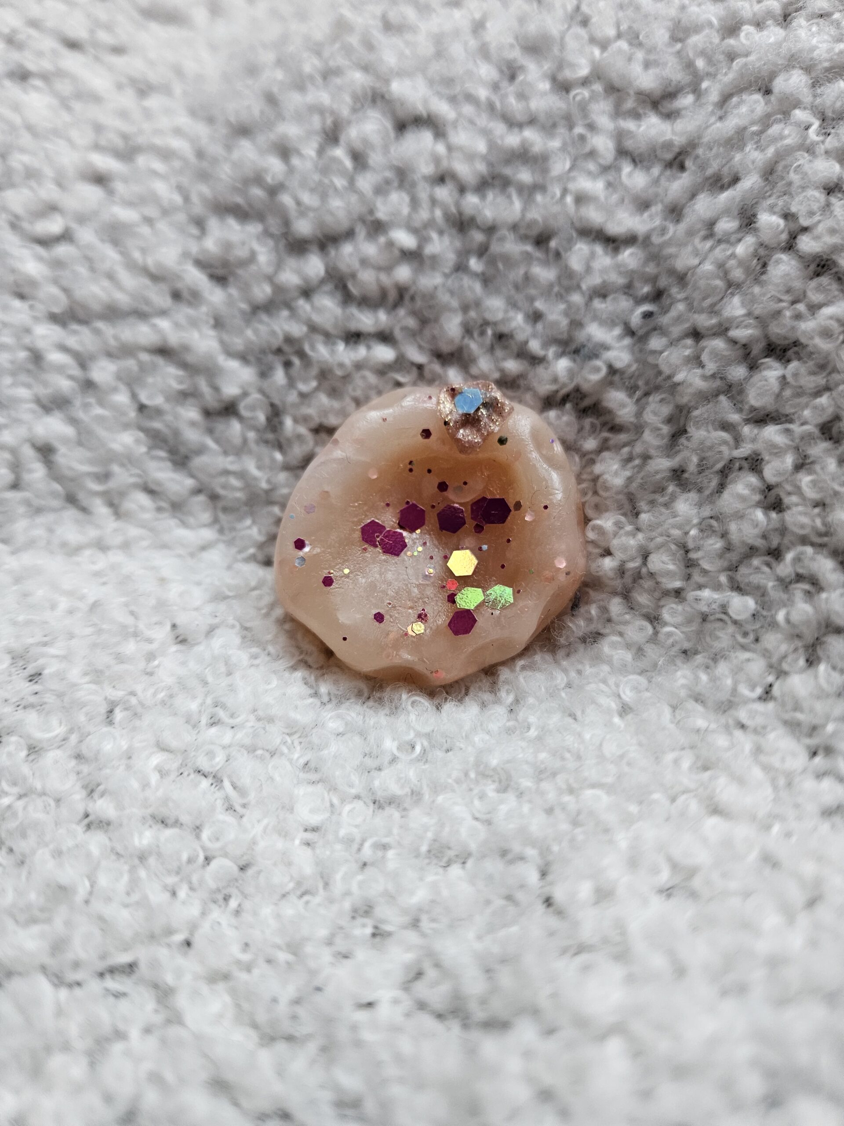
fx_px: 748
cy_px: 563
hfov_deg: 58.9
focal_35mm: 23
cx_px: 422
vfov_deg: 73.9
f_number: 1.8
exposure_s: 1/120
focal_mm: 5.4
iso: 200
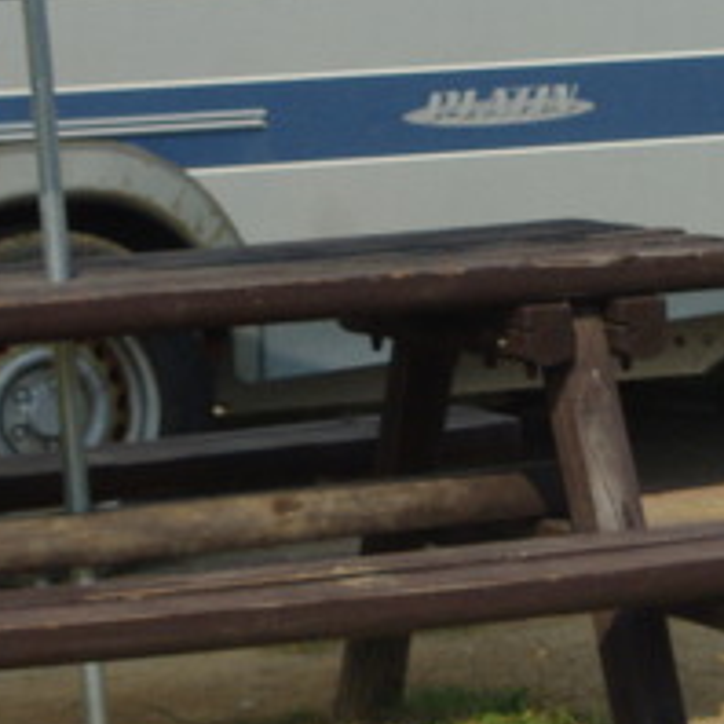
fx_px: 5939
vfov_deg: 7.0
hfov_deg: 7.0
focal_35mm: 251
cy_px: 214
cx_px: 644
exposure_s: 1/350
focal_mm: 37.5
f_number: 11
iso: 200
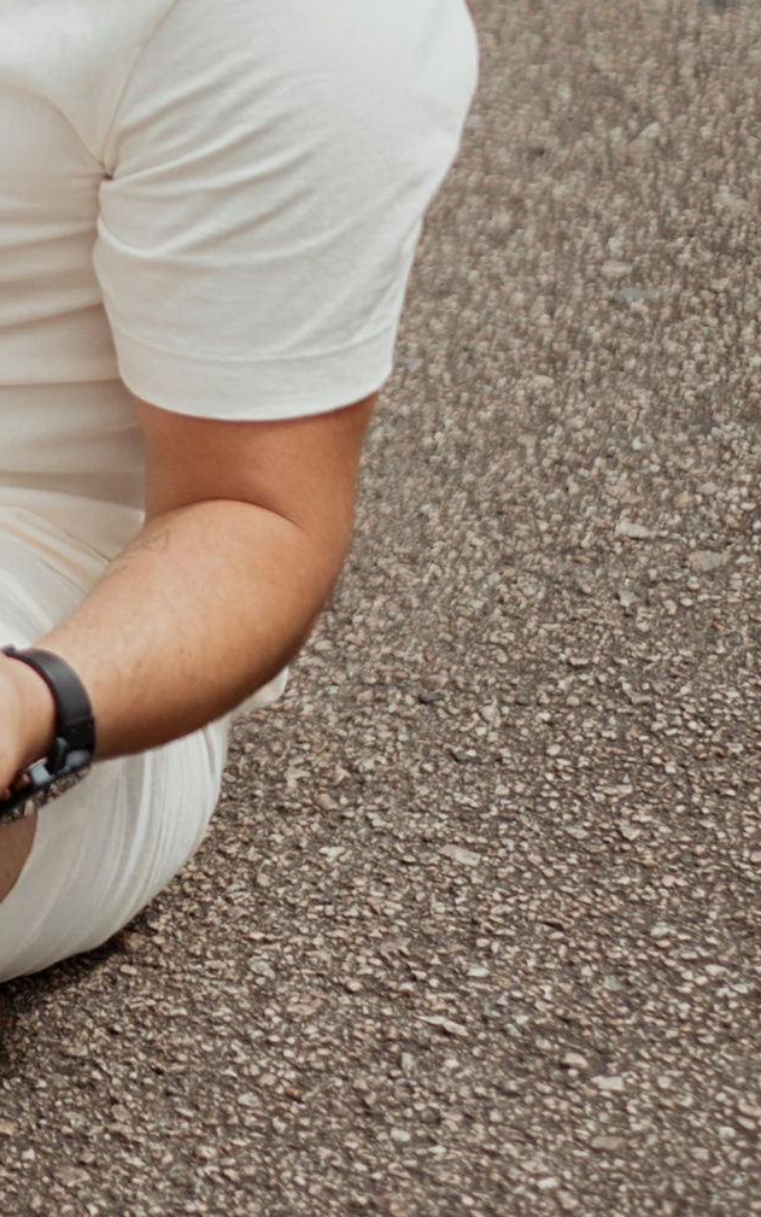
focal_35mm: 213
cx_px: -662
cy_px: 83
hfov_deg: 6.0
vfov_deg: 9.8
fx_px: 7065
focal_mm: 55
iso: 100
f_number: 1.8
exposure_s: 1/2500
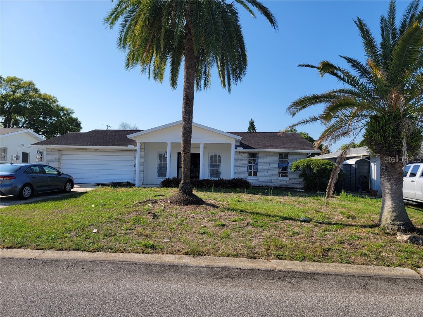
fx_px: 293
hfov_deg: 71.6
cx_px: 212
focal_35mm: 24
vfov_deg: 56.8
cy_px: 158
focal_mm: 6.7
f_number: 1.8
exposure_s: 1/897
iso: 16
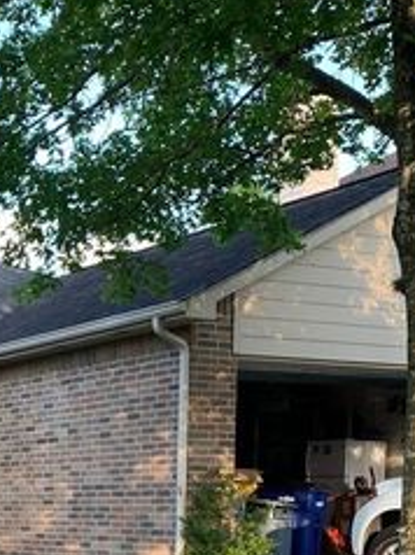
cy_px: 598
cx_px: -49
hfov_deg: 19.2
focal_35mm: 73
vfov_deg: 25.0
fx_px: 1169
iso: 32
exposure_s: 1/122
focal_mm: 4.25
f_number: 1.8
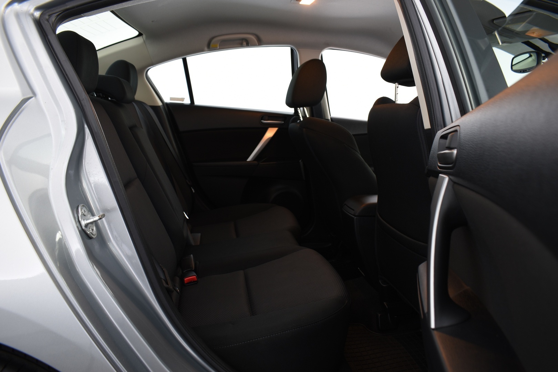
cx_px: 279
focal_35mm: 27
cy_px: 186
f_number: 5.6
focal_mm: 18
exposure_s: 1.5
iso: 100
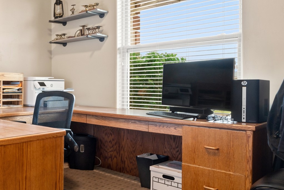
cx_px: -9
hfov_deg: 44.1
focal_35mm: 36
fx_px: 283
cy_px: 89
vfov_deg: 36.9
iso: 250
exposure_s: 1/6
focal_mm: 16.9
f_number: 9
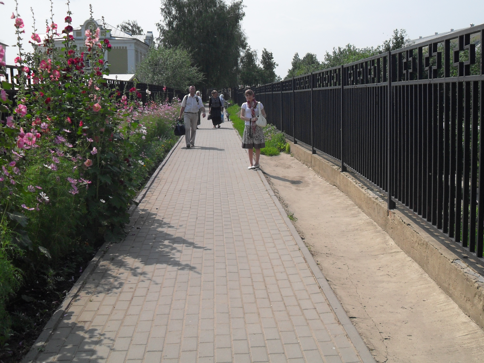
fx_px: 573
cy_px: 164
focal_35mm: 41
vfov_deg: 35.1
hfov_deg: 45.6
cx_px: 283
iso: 100
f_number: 8.9
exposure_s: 1/180
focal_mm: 6.2
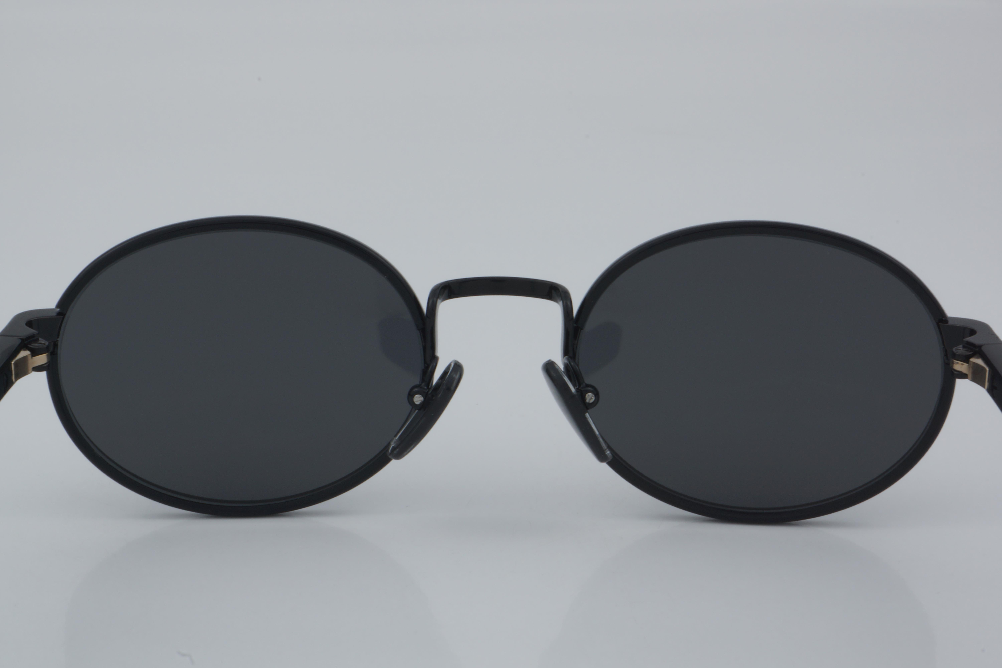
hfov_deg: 24.6
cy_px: 334
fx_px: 2296
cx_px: 501
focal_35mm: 82
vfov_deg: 16.6
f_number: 32
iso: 100
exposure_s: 1/4
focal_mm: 55
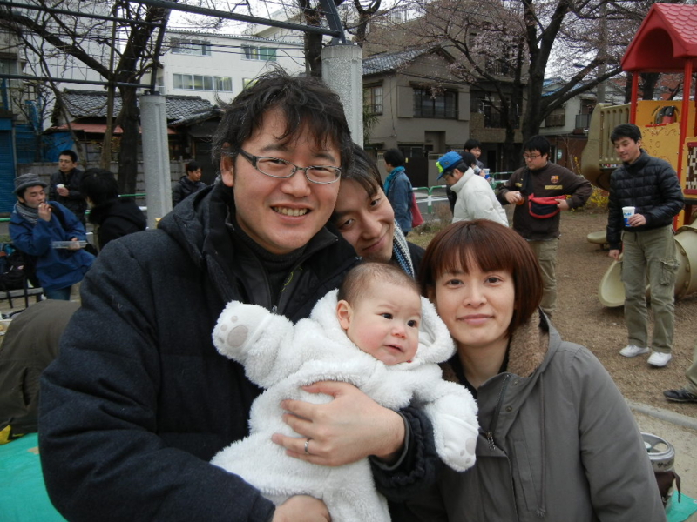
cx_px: 348
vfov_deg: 46.8
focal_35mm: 30
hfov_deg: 60.0
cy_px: 261
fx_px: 604
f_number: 3.5
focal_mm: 5.4
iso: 160
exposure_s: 1/92.7
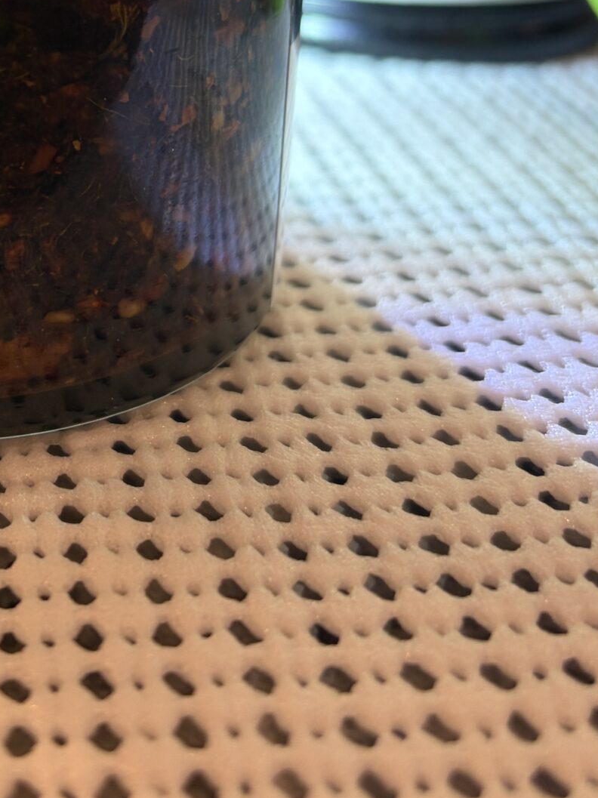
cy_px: 41
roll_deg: -0.7
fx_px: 1452
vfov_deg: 29.2
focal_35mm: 63
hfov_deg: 22.3
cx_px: -12
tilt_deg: -18.5
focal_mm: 5.96
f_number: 1.6
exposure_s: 1/60
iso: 100
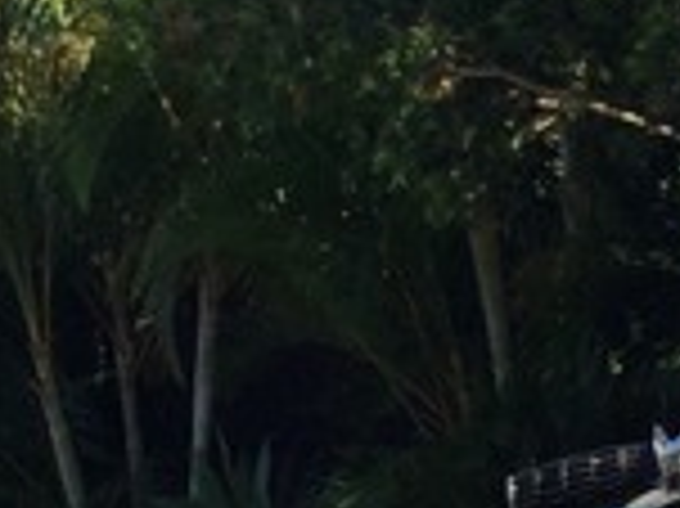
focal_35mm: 170
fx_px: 3337
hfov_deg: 11.6
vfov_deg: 8.1
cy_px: 1214
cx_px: 306
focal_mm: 3.3
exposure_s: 1/566
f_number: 2.4
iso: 32
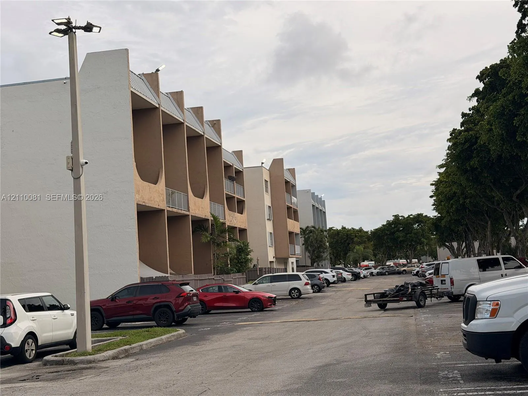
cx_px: 264
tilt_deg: +5.4
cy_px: 198
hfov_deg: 39.7
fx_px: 732
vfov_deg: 30.3
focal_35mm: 48
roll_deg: +4.3
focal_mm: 6.76
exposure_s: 1/4878
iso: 64
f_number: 1.78
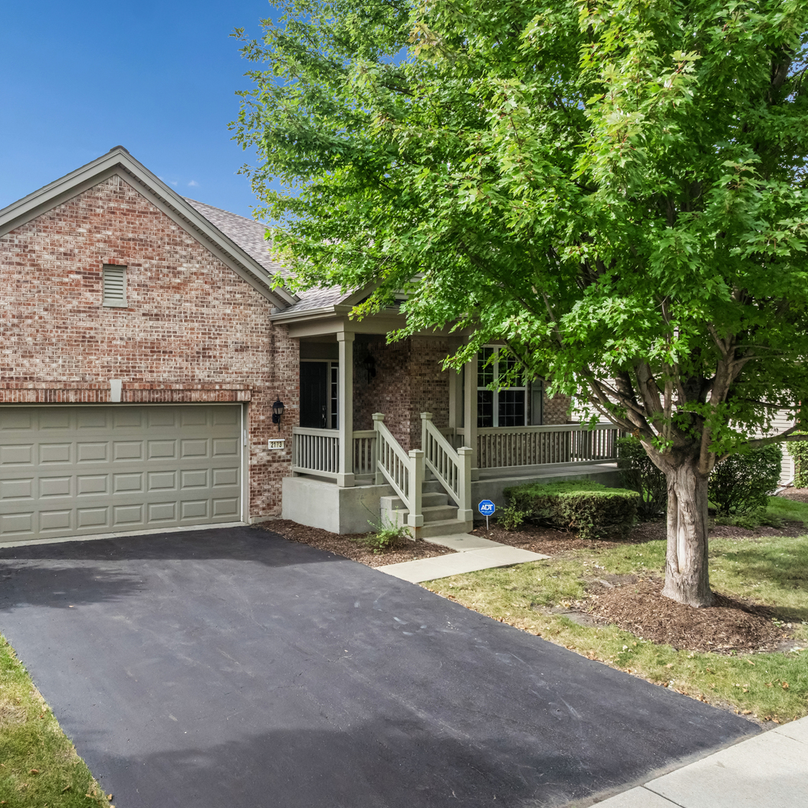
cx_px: 293
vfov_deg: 55.6
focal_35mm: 29
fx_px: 766
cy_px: 405
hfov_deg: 54.9
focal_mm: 12.3
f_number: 8
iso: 200
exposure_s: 1/320
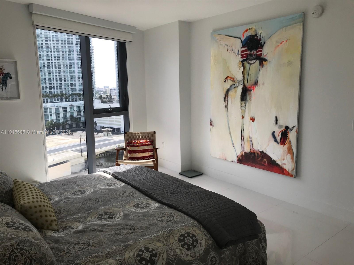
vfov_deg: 49.7
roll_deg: +1.3
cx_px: 177
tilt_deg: -9.4
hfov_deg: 63.4
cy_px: 132
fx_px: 286
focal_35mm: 28
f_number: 1.8
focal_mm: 3.99
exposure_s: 1/414
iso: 20
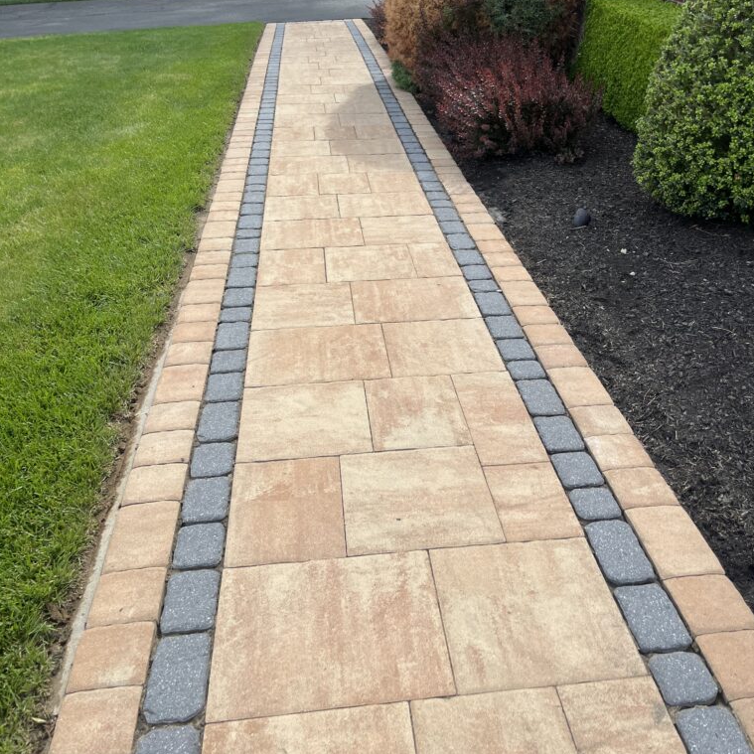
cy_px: 296
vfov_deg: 52.1
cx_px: 379
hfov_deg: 52.5
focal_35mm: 31
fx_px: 764
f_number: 1.6
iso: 50
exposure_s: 1/1802
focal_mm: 5.1
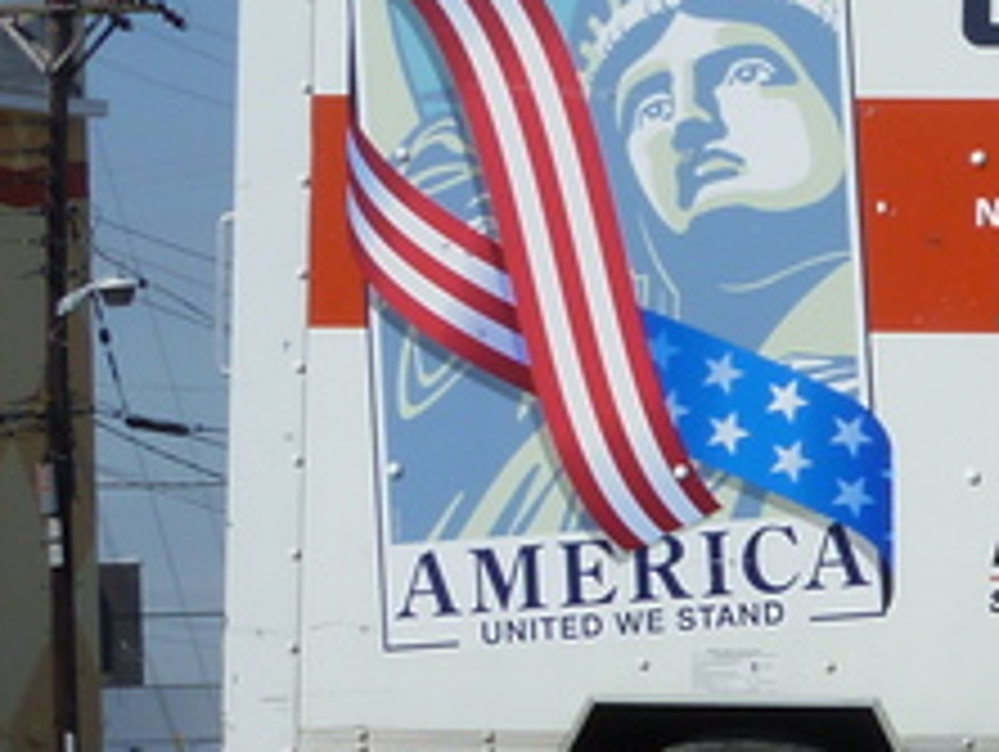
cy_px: 576
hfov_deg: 10.7
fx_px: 4940
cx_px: 1930
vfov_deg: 8.7
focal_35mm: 171
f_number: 3.9
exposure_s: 1/1000
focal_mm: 6.7
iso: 80
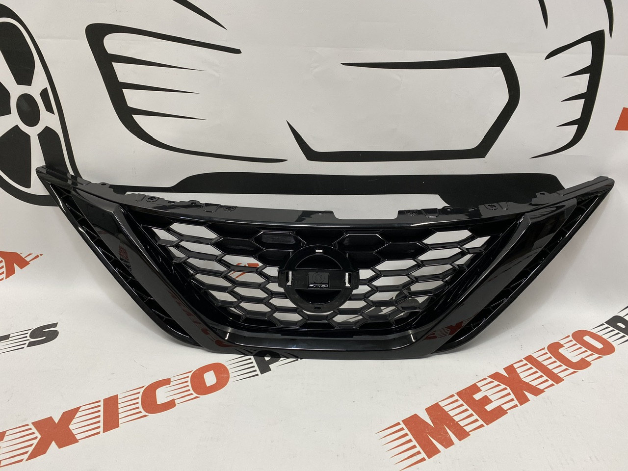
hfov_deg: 67.3
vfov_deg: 53.1
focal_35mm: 26
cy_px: 236
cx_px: 314
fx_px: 472
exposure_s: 1/100
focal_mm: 4.25
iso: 125
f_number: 1.8
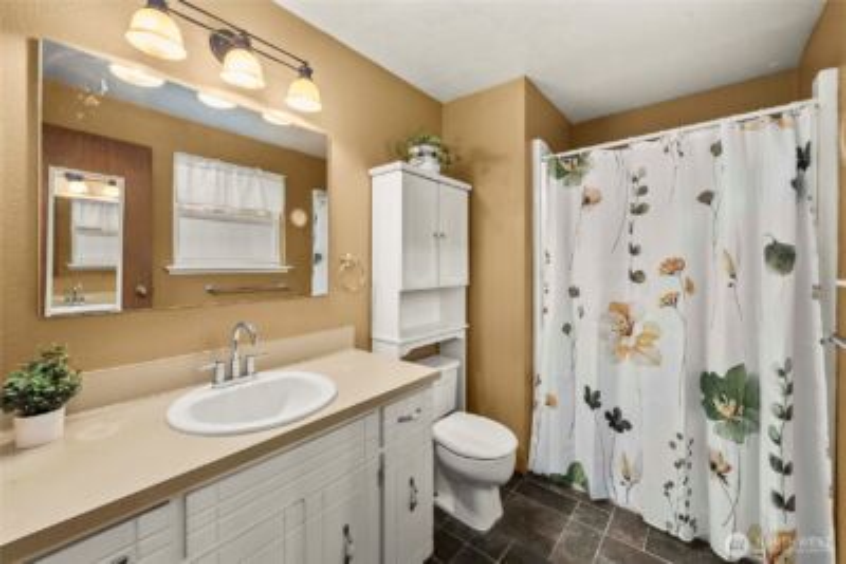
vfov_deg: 81.3
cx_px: 423
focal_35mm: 14
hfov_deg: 104.2
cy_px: 282
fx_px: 329
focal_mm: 14
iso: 1000
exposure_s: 1/1.25
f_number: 7.1
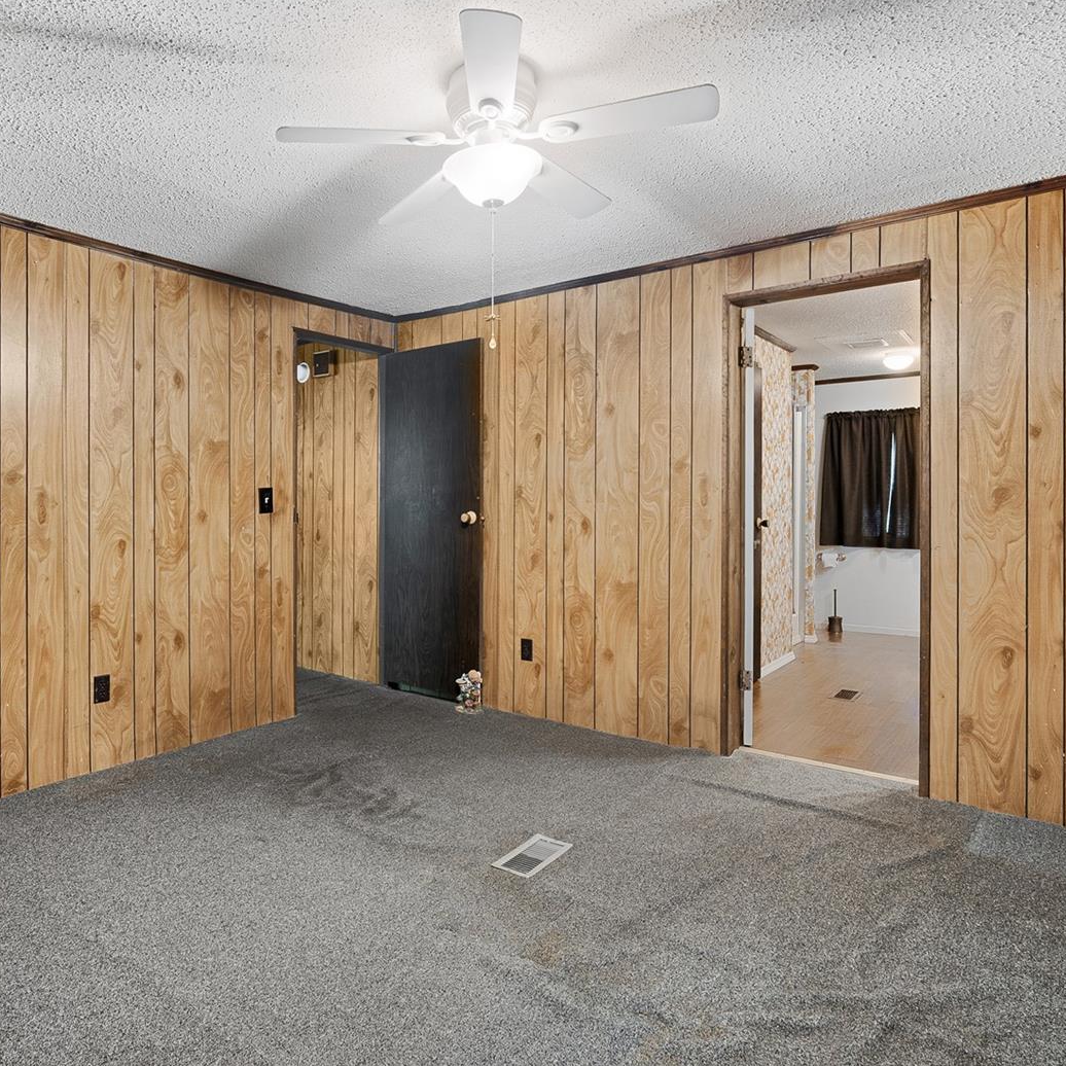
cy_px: 538
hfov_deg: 71.3
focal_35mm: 21
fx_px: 732
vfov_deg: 72.1
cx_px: 419
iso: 400
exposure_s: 15
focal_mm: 16
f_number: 8
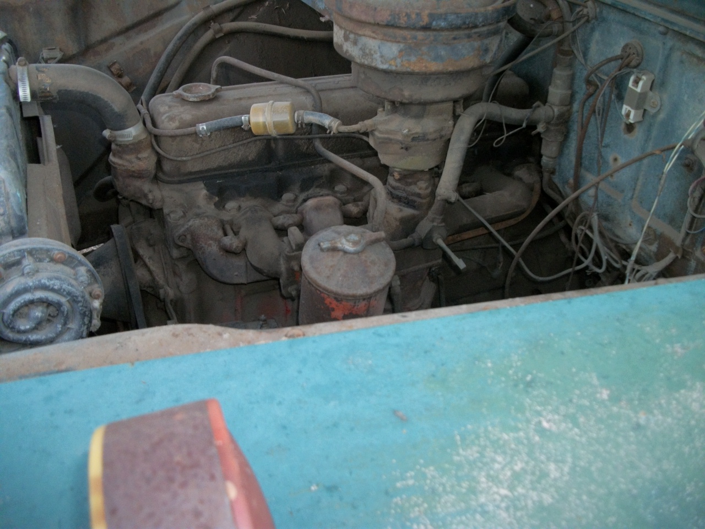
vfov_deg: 44.2
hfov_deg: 56.8
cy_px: 264
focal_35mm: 32
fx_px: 652
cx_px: 352
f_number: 2.9
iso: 160
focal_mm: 5.7
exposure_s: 1/30
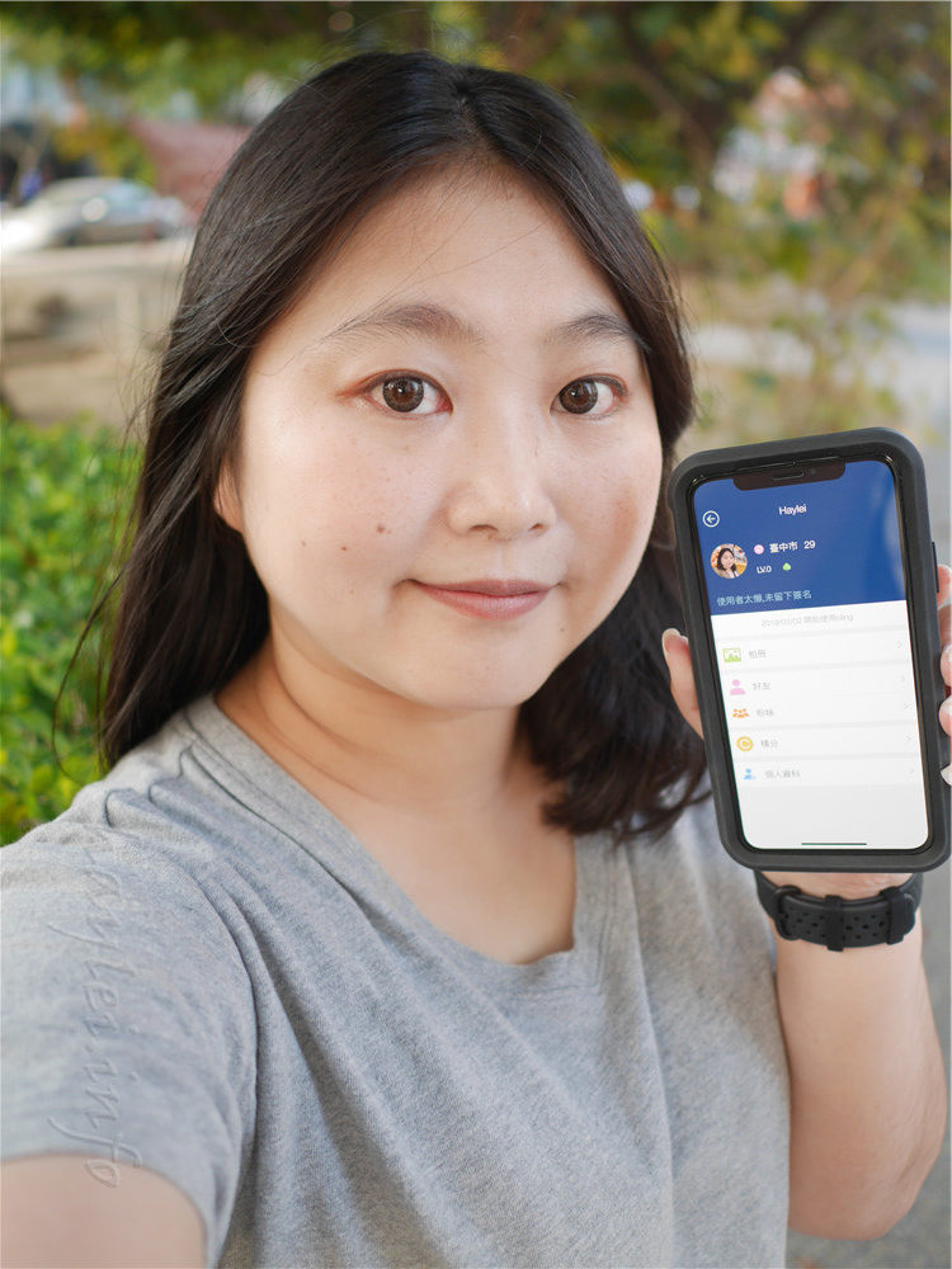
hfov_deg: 46.8
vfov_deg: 60.0
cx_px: 476
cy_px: 634
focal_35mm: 30
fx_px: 1100
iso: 200
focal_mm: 15
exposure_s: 1/125
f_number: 1.7
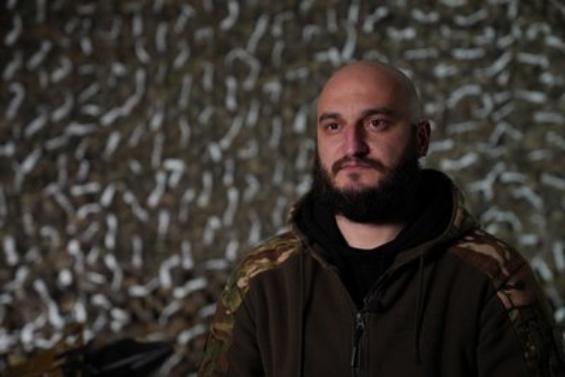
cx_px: 282
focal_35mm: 70
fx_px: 1099
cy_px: 188
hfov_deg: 28.8
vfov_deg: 19.5
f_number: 2.8
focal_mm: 70
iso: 250
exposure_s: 1/50
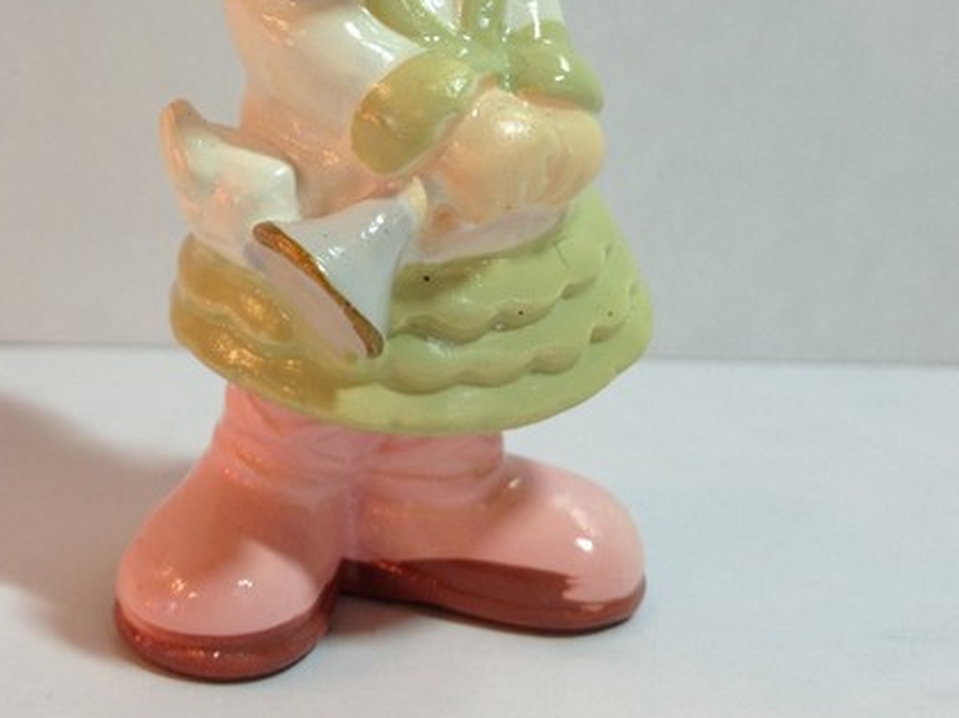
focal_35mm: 67
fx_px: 1855
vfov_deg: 21.4
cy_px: 76
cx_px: 188
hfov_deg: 28.4
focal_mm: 4.28
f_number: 2.4
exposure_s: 1/25
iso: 64
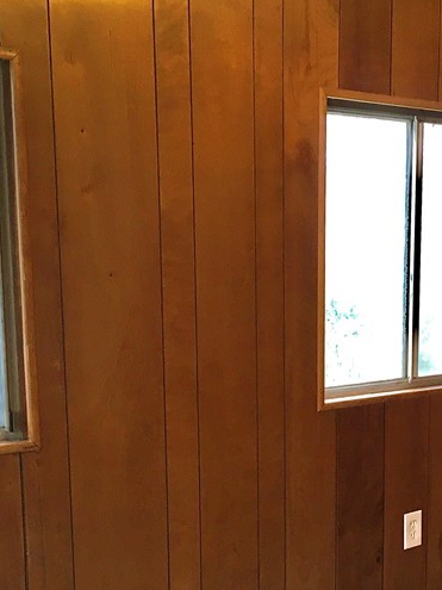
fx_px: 1022
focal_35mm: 60
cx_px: 373
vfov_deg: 31.7
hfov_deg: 23.9
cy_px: 424
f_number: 2.2
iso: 80
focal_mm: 4.15
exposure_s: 1/30
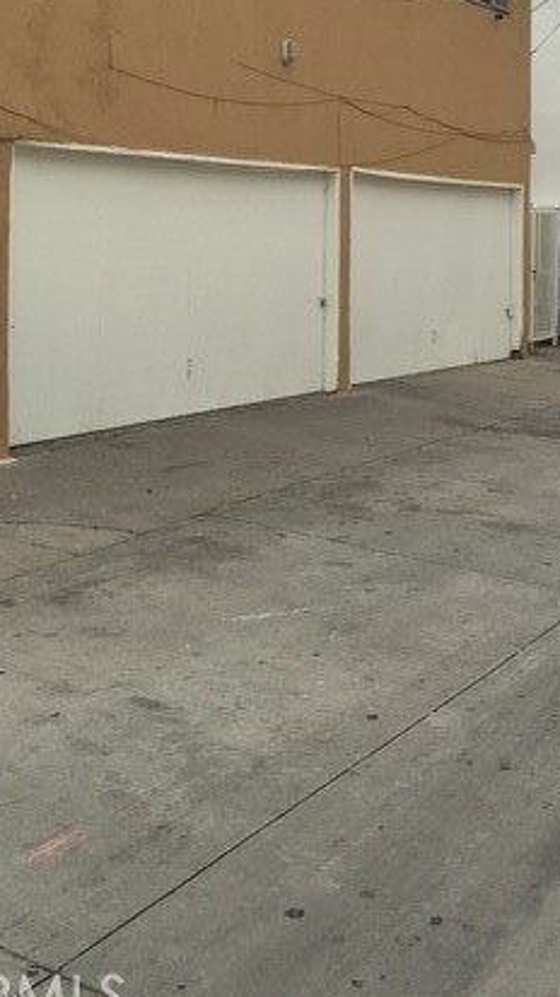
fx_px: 1295
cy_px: 258
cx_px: 72
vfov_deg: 41.0
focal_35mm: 49
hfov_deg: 23.8
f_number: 2.2
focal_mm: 4.15
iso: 32
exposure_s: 1/2198
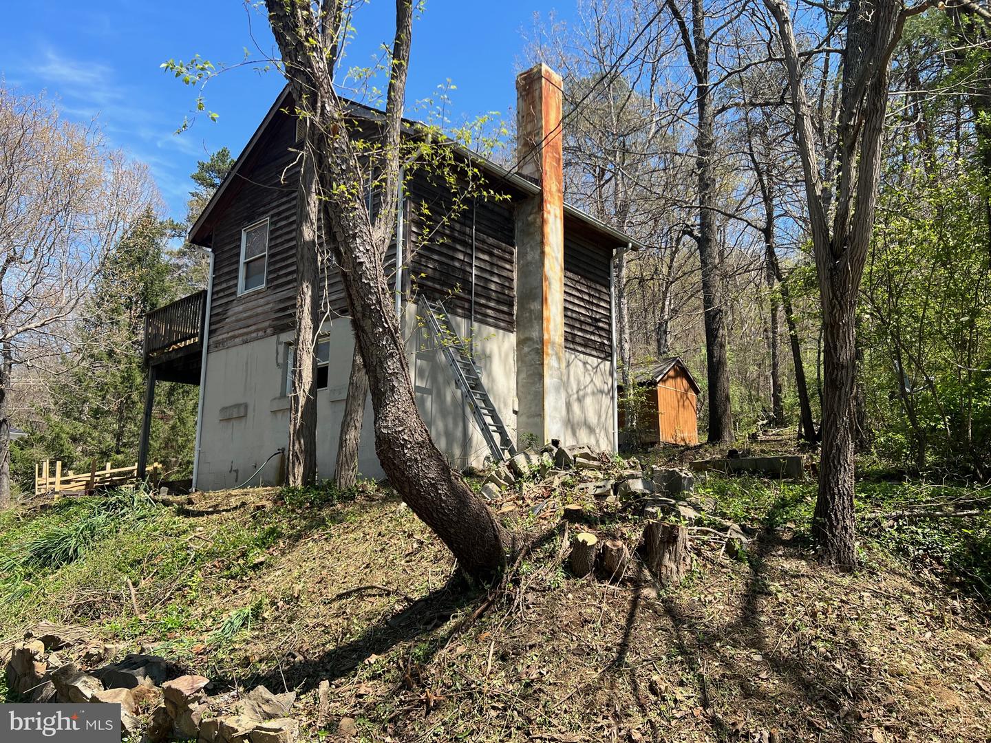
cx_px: 496
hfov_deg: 67.3
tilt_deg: +10.8
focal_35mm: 26
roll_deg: -0.5
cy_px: 372
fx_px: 744
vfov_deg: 53.1
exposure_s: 1/1838
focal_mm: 5.7
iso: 50
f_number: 1.5
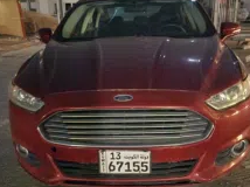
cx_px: 131
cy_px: 125
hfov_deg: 43.9
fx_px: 310
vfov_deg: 33.2
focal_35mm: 43
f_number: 1.8
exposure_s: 1/4
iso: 2000
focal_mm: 6.4
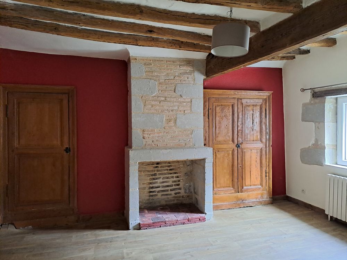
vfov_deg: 54.9
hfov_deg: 69.4
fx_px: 251
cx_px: 174
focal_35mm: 25
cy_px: 130
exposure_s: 1/25
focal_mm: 4.65
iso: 320
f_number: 1.8
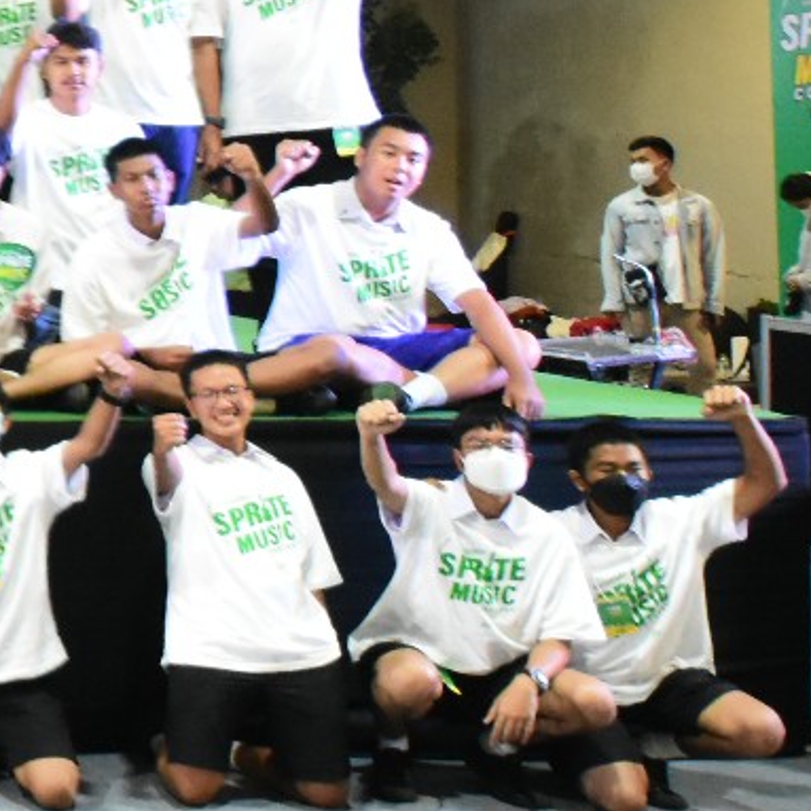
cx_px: -1055
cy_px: -22
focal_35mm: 84
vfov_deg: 19.9
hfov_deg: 14.6
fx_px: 2227
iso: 4000
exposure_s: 1/160
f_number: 5
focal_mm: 14
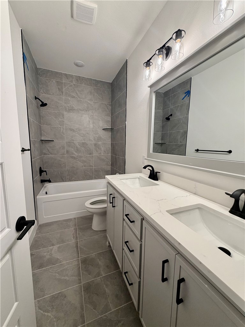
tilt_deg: -7.5
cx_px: 122
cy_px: 164
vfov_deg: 102.1
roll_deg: -1.6
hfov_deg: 85.7
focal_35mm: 14
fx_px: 132
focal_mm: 2.22
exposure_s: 1/120
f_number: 2.2
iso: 125
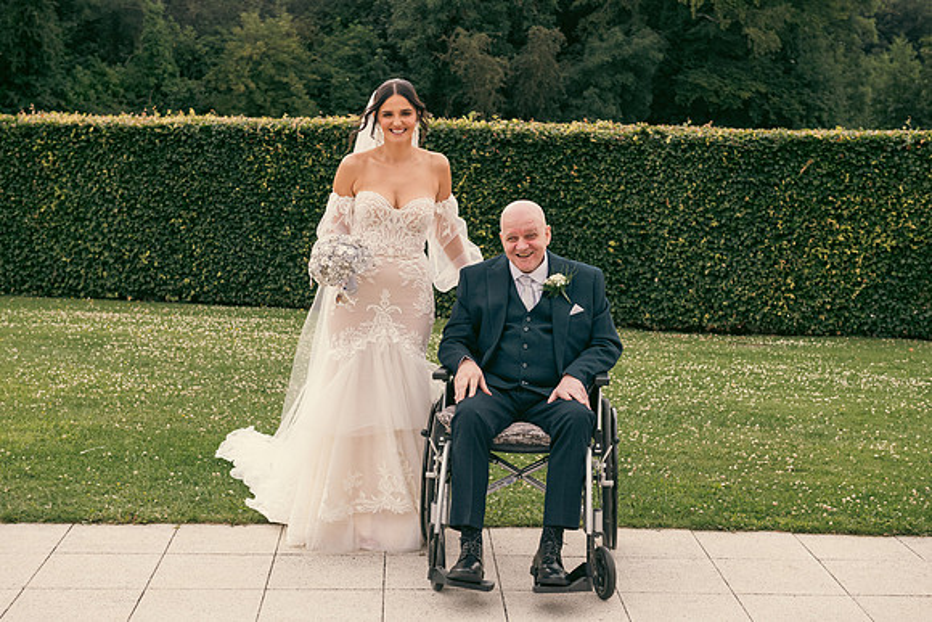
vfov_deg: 23.4
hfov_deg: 34.5
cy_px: 311
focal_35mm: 58
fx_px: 1502
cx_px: 466
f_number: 6.3
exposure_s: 1/200
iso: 320
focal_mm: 58
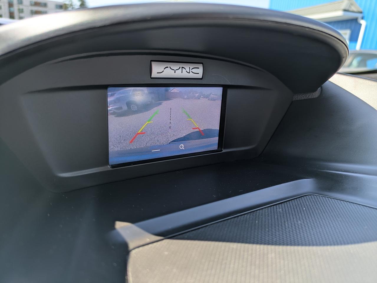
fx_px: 272
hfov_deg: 69.4
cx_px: 188
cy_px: 142
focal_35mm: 25
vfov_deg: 54.9
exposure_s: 1/372
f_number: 1.89
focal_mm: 5.43
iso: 41
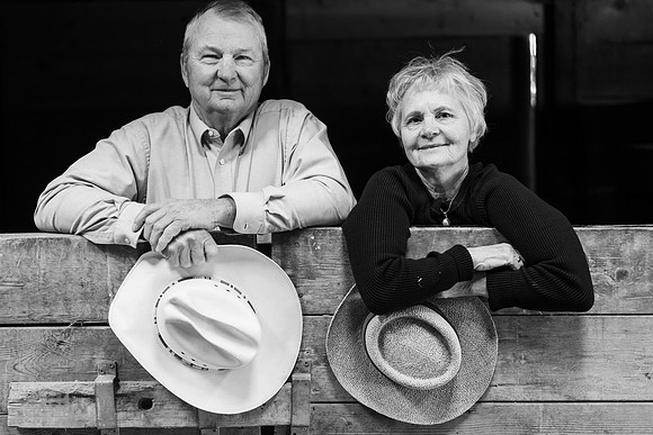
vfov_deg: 18.4
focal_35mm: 74
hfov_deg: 27.3
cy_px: 218
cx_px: 326
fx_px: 1343
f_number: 2.8
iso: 1250
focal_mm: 74
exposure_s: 1/160
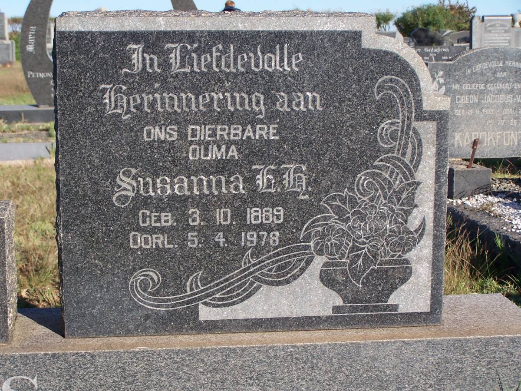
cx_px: 260
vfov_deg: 21.3
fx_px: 1039
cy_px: 196
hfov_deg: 28.2
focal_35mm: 69
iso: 80
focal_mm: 11.5
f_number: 3.2
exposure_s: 1/750
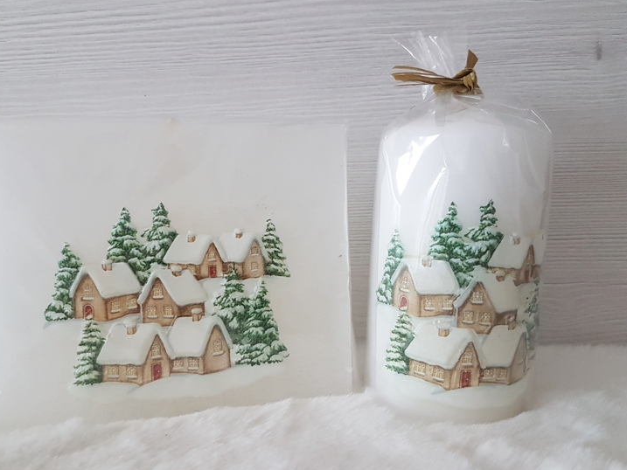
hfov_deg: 61.5
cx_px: 283
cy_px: 245
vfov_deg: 48.2
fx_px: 525
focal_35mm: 29
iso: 200
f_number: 1.7
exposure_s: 1/50
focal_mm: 4.2
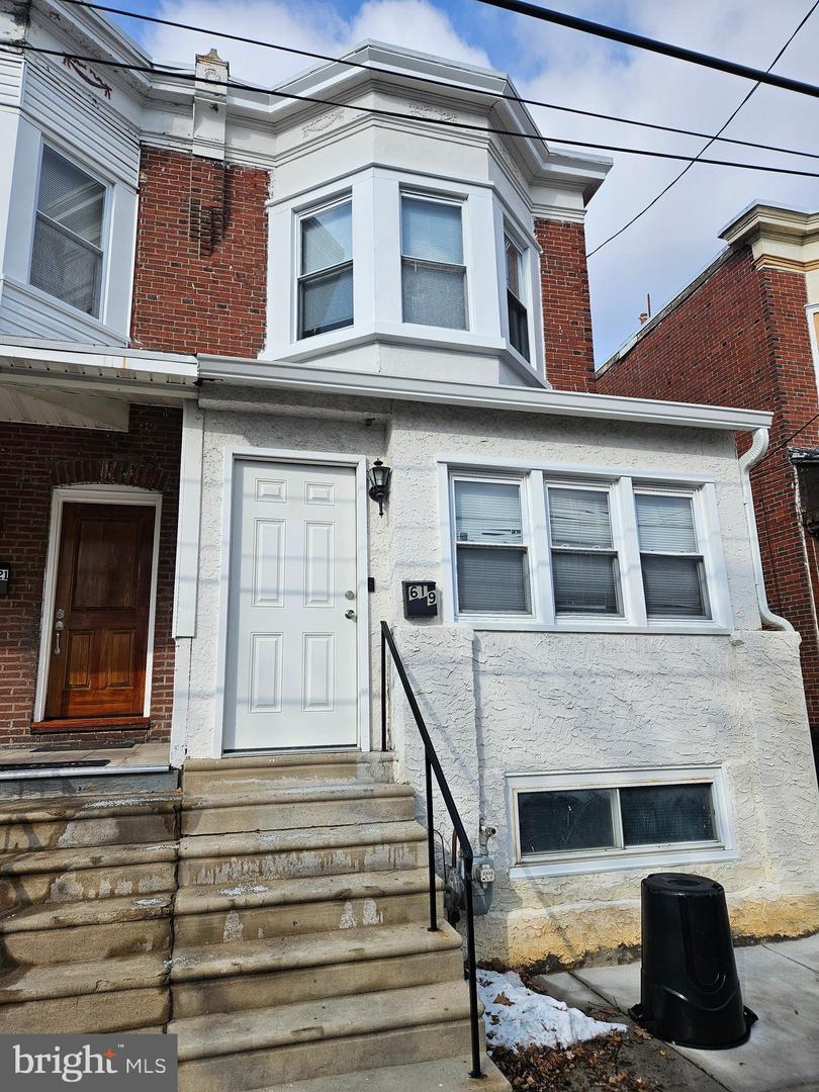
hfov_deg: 58.9
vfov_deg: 73.9
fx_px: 726
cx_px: 410
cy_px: 546
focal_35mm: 23
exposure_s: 1/2851
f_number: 1.8
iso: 25
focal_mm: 5.4
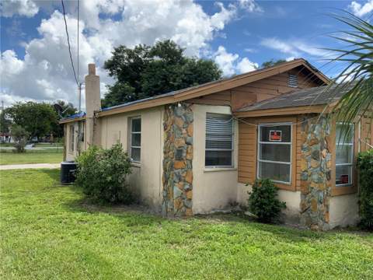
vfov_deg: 48.2
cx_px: 186
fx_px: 312
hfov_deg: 61.7
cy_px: 140
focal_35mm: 29
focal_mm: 3
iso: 16
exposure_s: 1/1311
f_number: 1.8
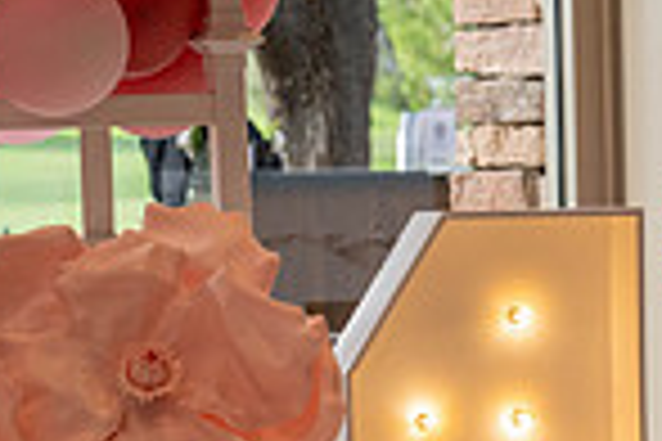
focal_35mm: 248
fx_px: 4560
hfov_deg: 8.2
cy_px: 637
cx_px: 847
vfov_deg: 5.5
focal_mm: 63
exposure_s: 1/200
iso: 640
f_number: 5
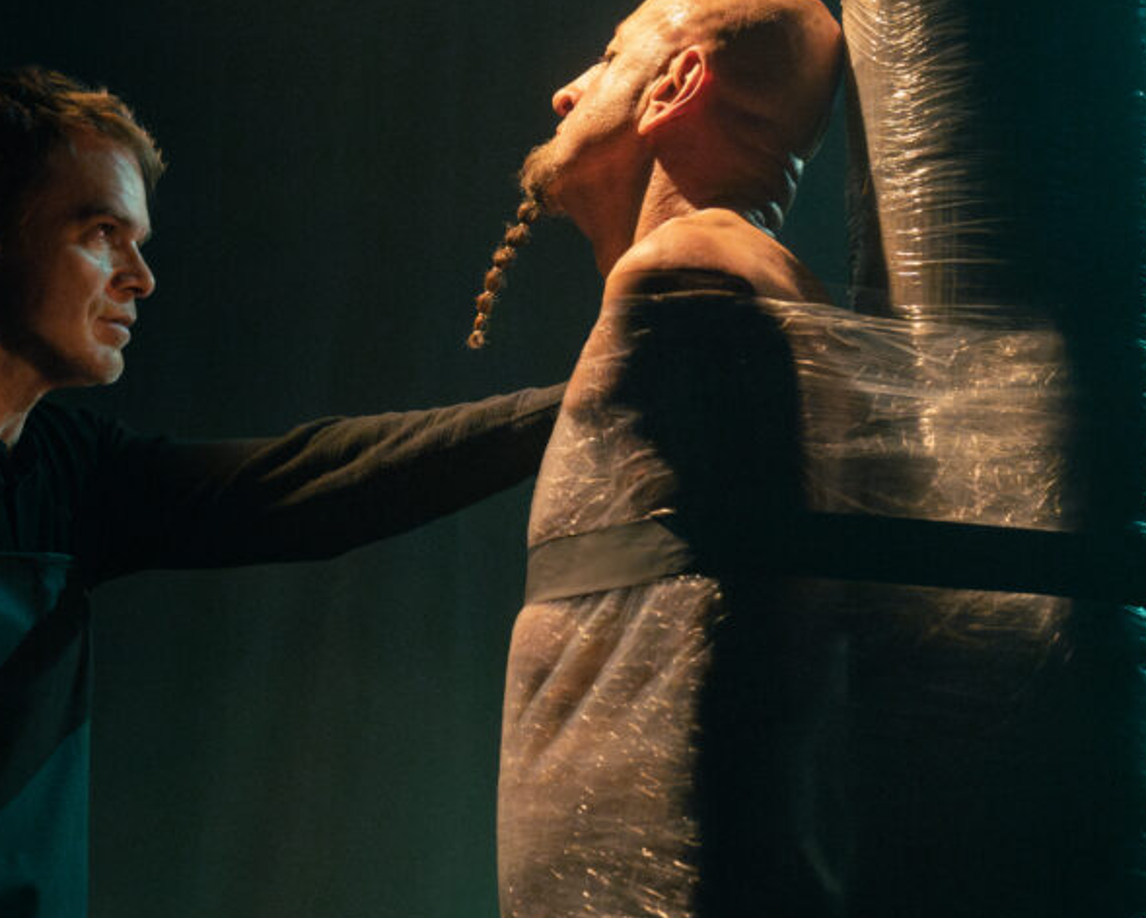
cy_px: 646
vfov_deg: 14.4
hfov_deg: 17.9
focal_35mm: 107
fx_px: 3632
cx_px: 362
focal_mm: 56
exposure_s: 1/160
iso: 16000
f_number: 3.5
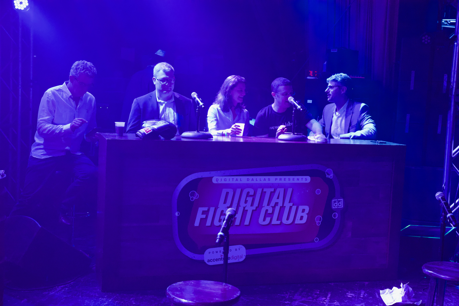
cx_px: 230
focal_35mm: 55
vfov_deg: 24.6
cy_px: 153
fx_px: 701
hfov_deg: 36.2
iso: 12800
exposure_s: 1/250
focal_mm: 55
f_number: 8
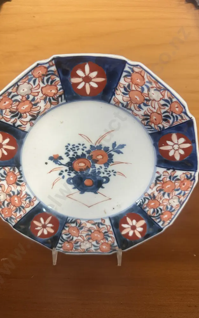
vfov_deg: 70.4
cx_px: 89
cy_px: 159
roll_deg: -2.1
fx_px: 226
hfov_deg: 47.5
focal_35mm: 26
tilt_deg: -32.7
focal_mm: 6.86
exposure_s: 1/50
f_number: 1.78
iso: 250
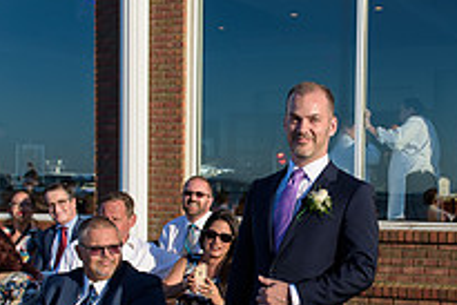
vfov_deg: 19.9
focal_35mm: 68
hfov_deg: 29.4
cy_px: 230
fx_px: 864
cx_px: 317
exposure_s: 1/1600
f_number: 3.2
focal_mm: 24
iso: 200
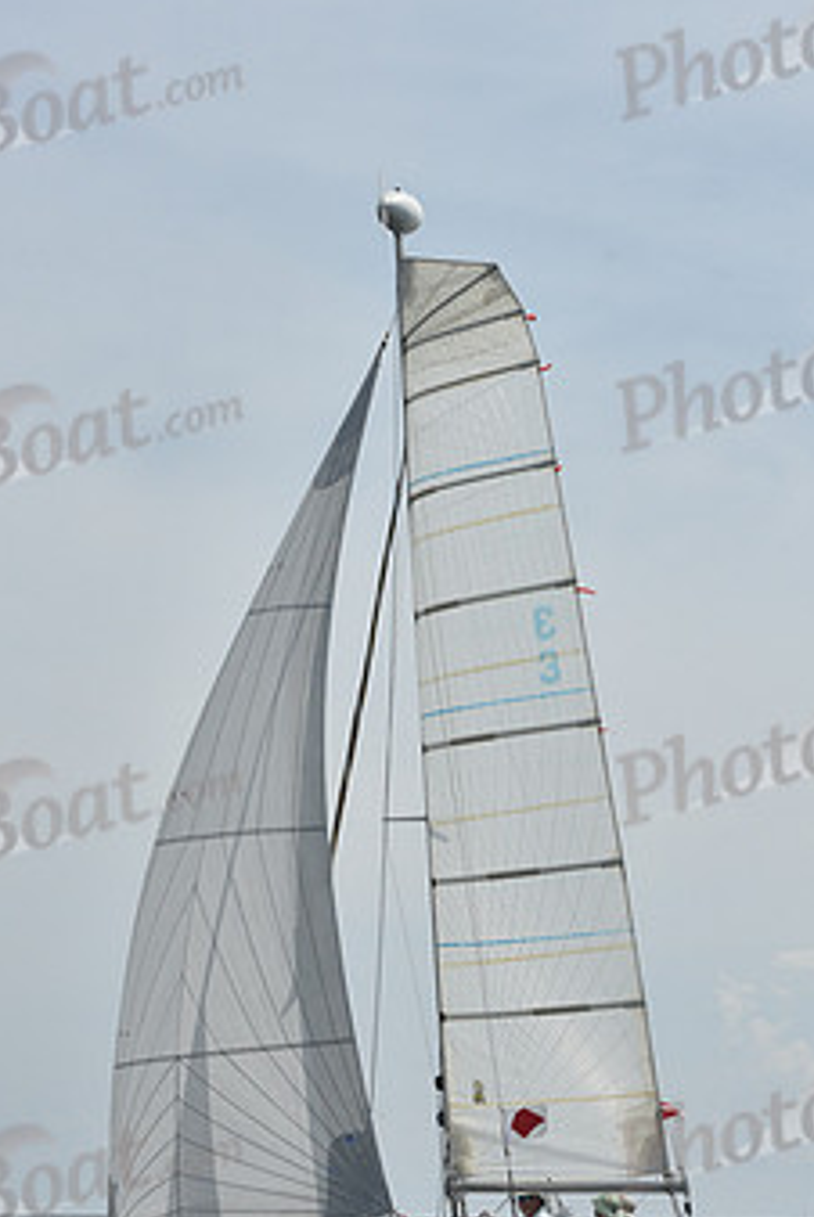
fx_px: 4061
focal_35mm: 120
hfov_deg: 11.4
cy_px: 598
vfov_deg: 17.0
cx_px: 430
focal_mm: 70
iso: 320
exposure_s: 1/1250
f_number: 10
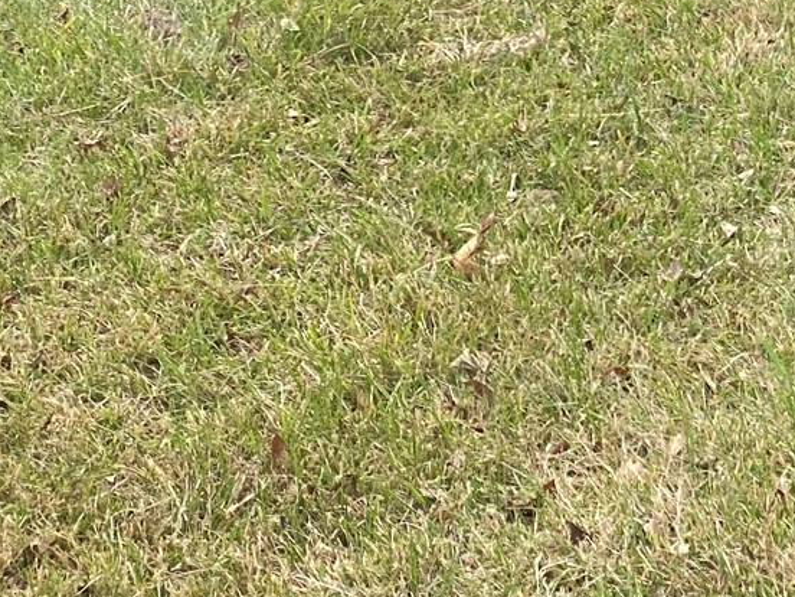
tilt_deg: -5.8
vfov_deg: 7.5
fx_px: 4432
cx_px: 1403
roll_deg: +2.1
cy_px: -434
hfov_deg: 9.8
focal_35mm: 193
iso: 20
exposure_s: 1/211
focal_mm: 6
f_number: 2
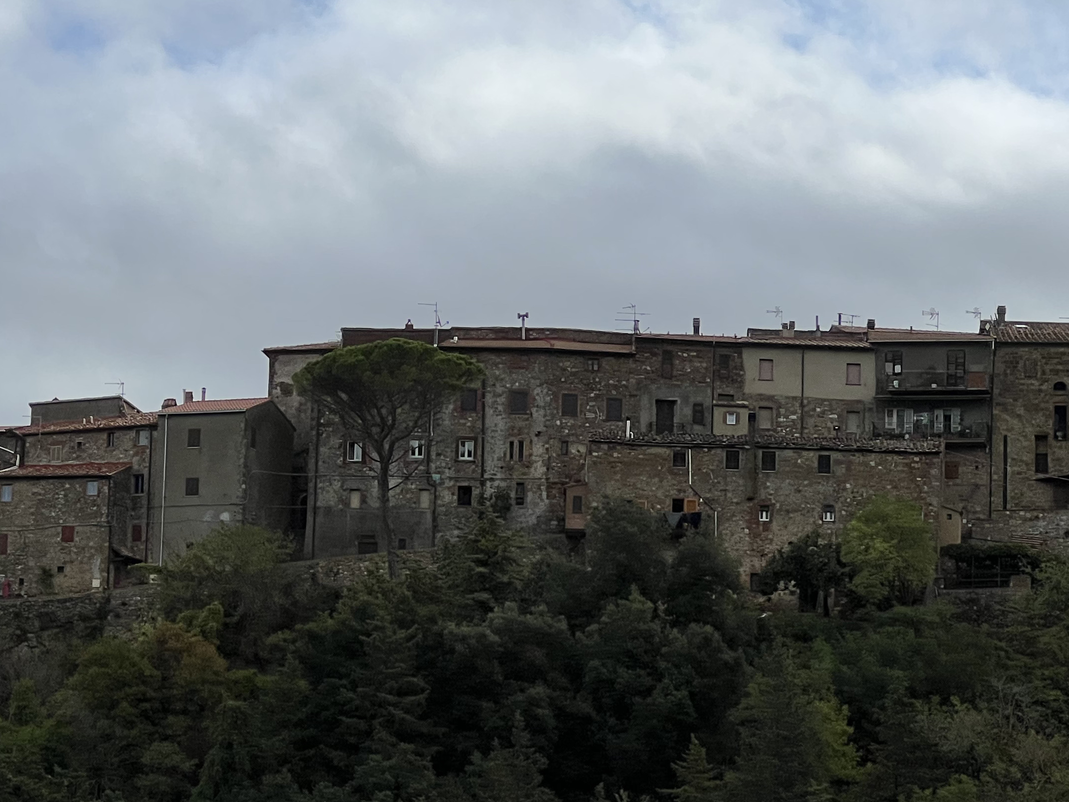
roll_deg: -1.8
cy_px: 479
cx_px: 339
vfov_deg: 10.3
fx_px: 4447
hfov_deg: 13.7
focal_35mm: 144
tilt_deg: +9.6
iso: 32
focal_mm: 9
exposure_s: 1/1393
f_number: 2.8
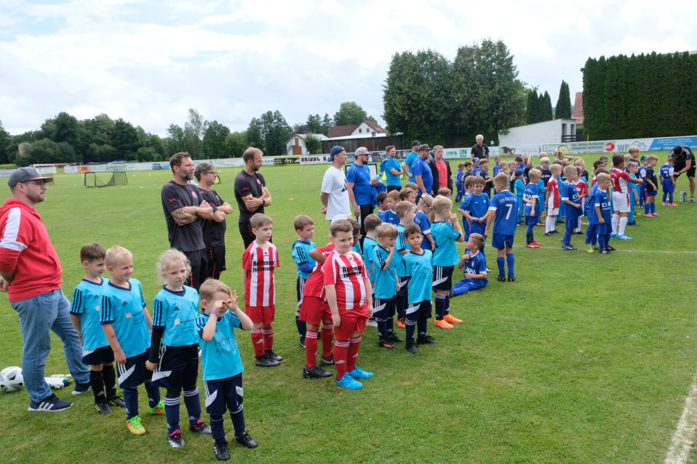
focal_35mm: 31
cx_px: 348
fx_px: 600
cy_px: 232
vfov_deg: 42.3
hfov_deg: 60.3
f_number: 8
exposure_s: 1/350
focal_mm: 20.5
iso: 400
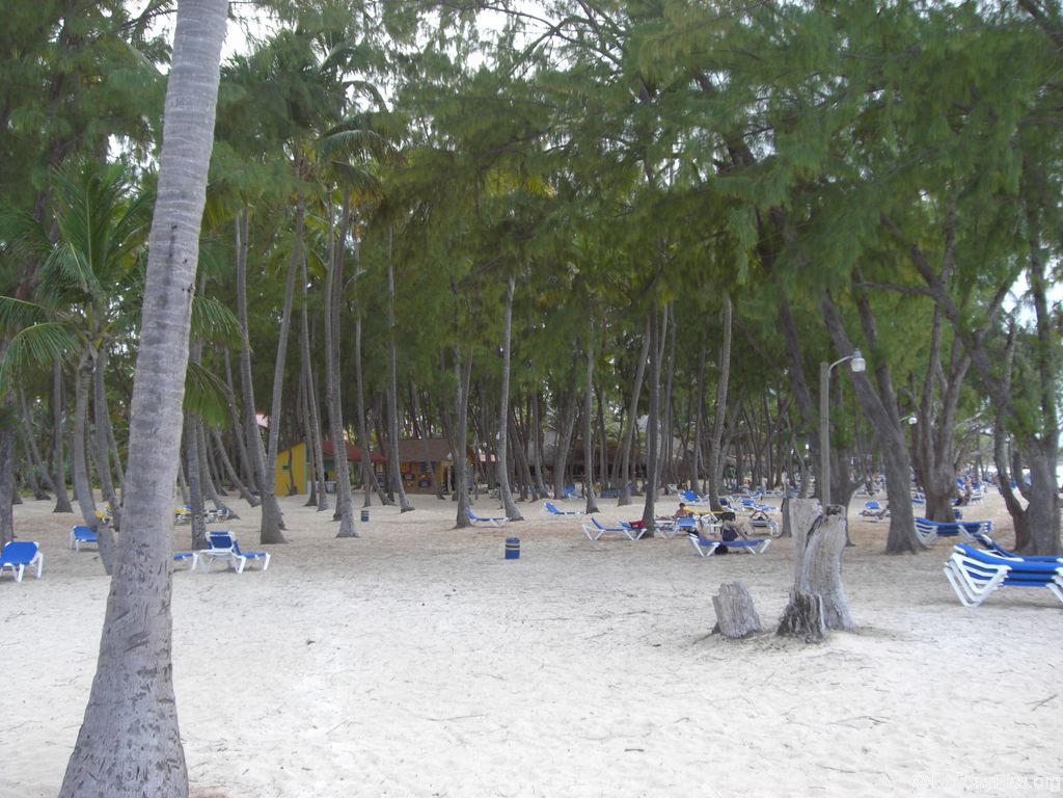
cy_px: 399
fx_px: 1167
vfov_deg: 37.7
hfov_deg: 49.0
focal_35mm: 38
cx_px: 532
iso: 64
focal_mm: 6.2
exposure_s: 1/200
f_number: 2.7
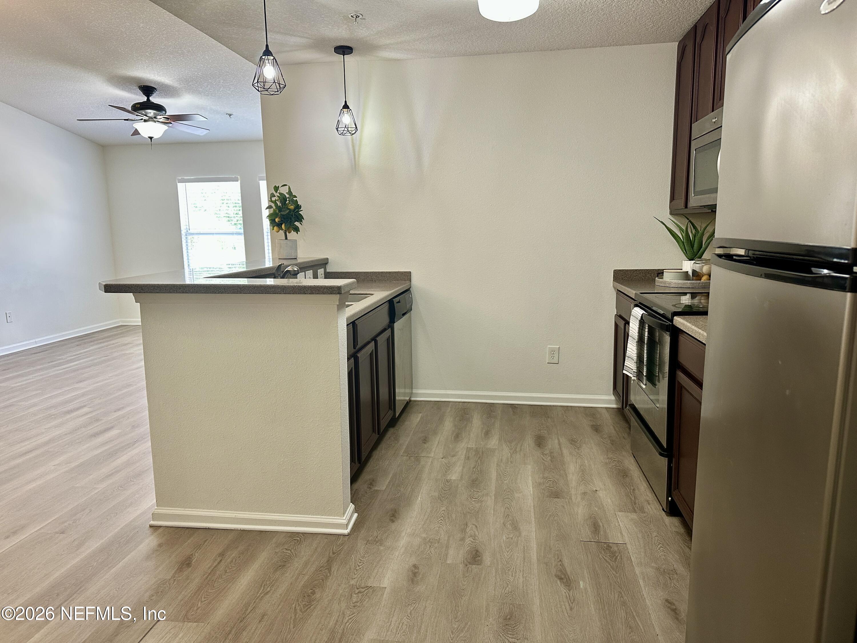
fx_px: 594
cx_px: 428
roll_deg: +0.9
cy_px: 322
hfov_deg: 71.6
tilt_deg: -9.0
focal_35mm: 24
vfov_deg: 56.8
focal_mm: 6.86
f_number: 1.78
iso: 200
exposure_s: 1/120
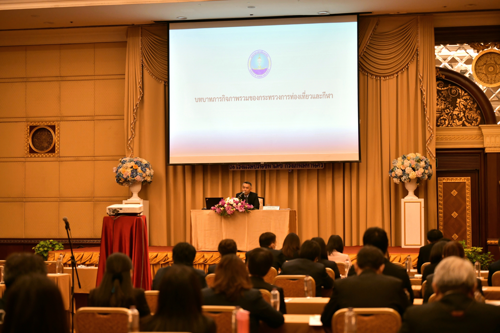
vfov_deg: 19.5
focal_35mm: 70
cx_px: 250
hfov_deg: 28.8
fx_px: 972
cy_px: 166
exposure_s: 1/125
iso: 2000
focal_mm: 70
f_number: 2.8
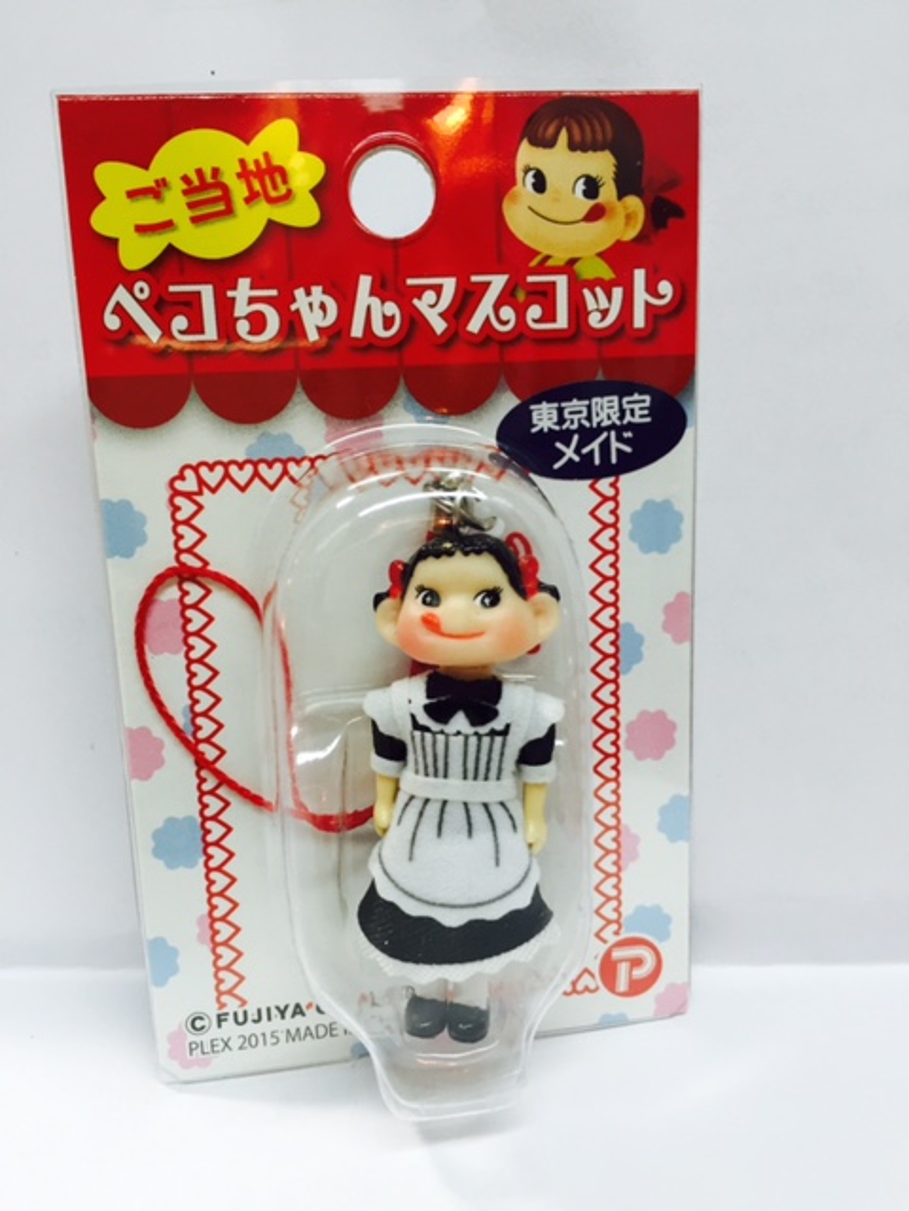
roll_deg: -0.7
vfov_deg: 61.7
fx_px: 1015
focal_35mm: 29
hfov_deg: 48.2
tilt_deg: -23.1
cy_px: 606
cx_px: 454
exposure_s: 1/33
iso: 50
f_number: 2.2
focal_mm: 4.15
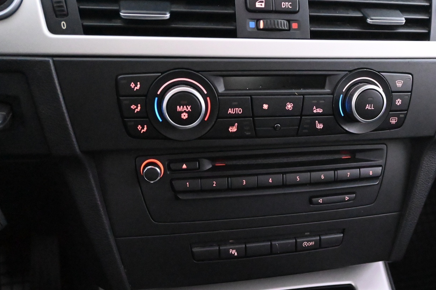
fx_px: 464
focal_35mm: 38
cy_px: 180
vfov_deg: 34.6
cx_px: 278
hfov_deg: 49.7
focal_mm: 19.5
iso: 14400
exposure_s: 1/30
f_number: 4.5
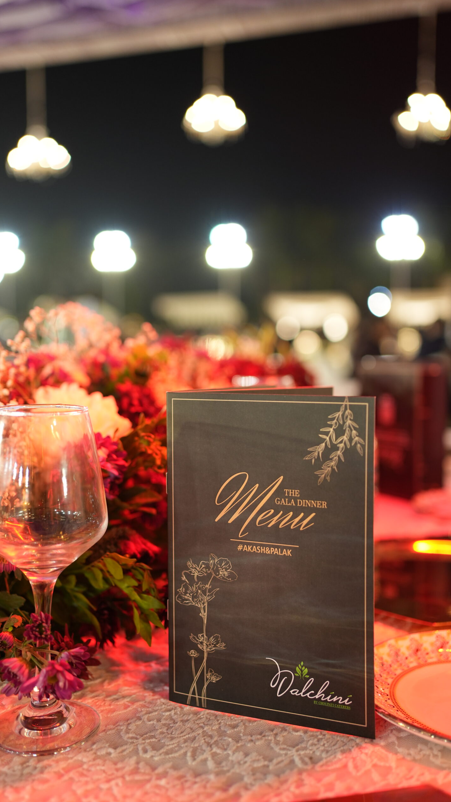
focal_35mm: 37
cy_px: 400
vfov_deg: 54.0
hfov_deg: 32.0
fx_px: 787
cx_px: 217
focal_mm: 35
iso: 800
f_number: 2.2
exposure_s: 1/125
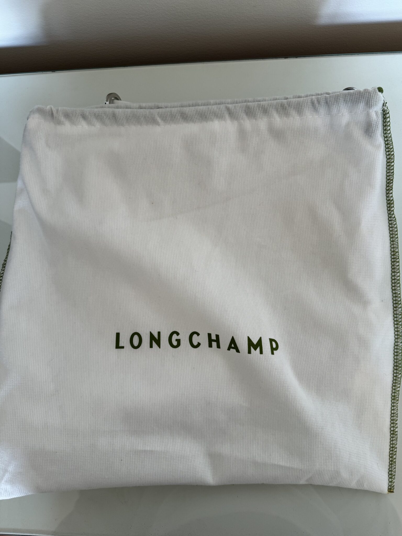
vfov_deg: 71.6
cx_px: 201
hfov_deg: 56.8
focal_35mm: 24
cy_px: 268
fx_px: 372
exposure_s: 1/60
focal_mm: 6.86
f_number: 1.78
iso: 125
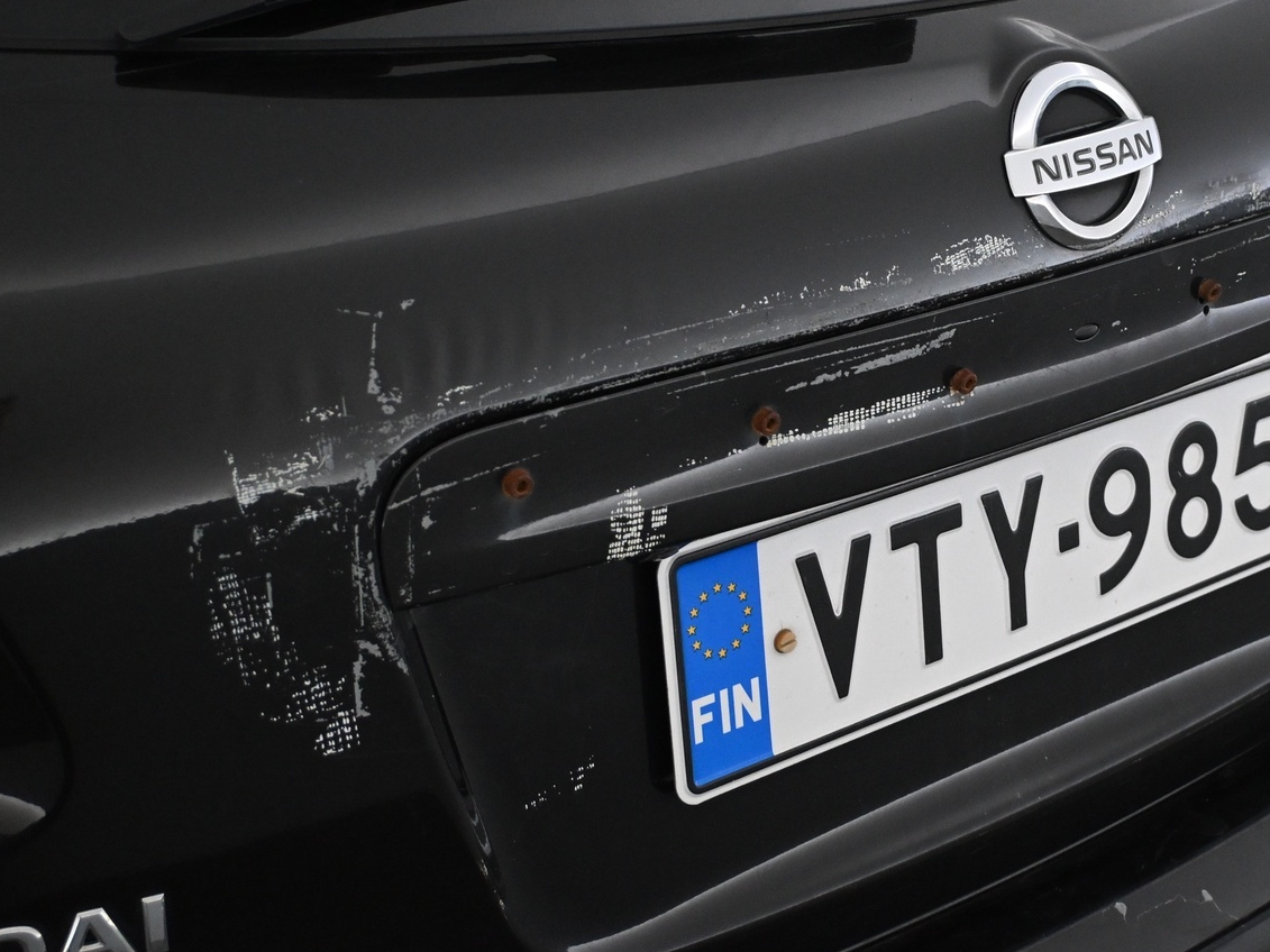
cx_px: 898
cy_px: 386
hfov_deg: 30.4
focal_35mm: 63
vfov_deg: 23.2
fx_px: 2312
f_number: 4.8
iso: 2800
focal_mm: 30.5
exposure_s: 1/125
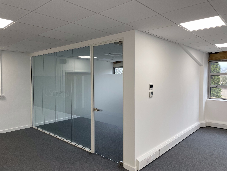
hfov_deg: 67.3
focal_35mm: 26
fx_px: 170
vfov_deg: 53.1
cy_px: 86
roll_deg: +0.1
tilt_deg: -0.1
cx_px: 114
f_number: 1.6
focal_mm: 4.2
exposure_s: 1/100
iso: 50
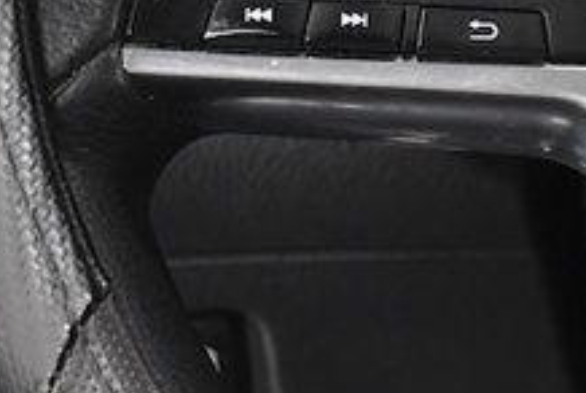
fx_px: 2983
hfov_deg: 10.6
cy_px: 182
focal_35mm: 183
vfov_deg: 7.5
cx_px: 1035
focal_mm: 26
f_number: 3.8
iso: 2500
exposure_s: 1/320
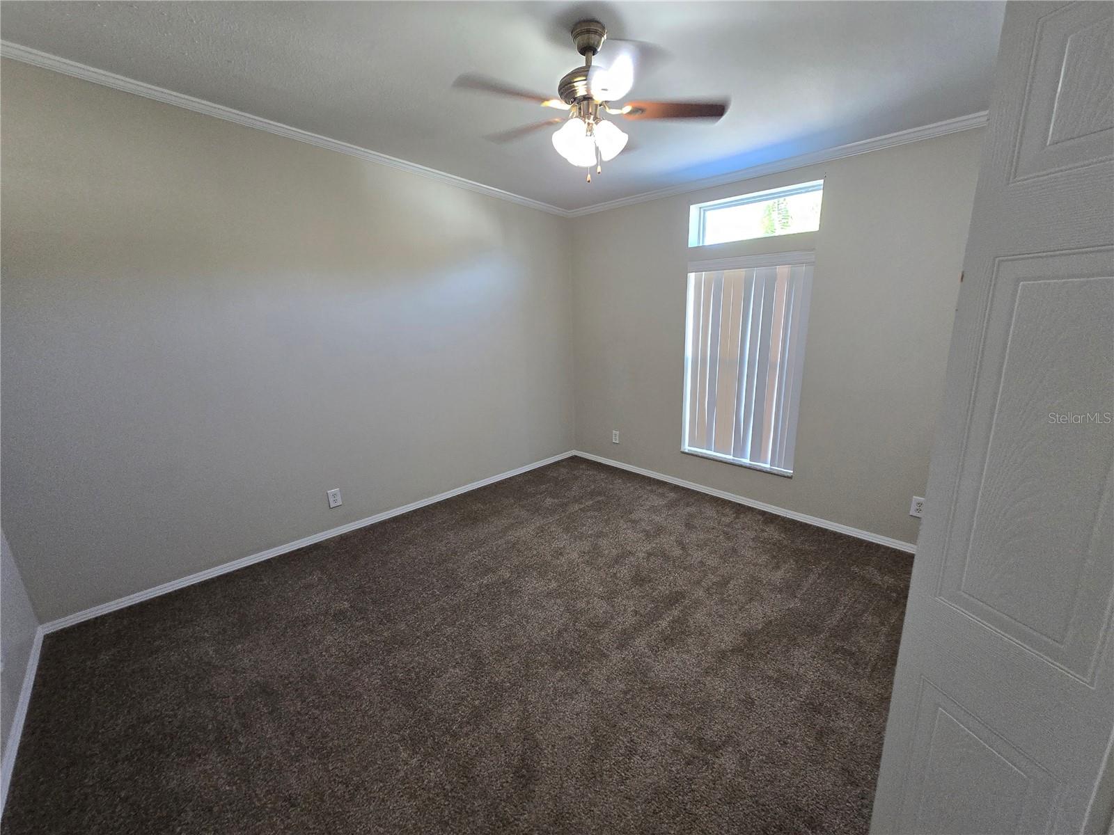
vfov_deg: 89.9
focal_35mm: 13
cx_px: 557
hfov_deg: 106.2
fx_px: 418
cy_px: 418
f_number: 2.2
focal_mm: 2.2
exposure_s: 1/60
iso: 250
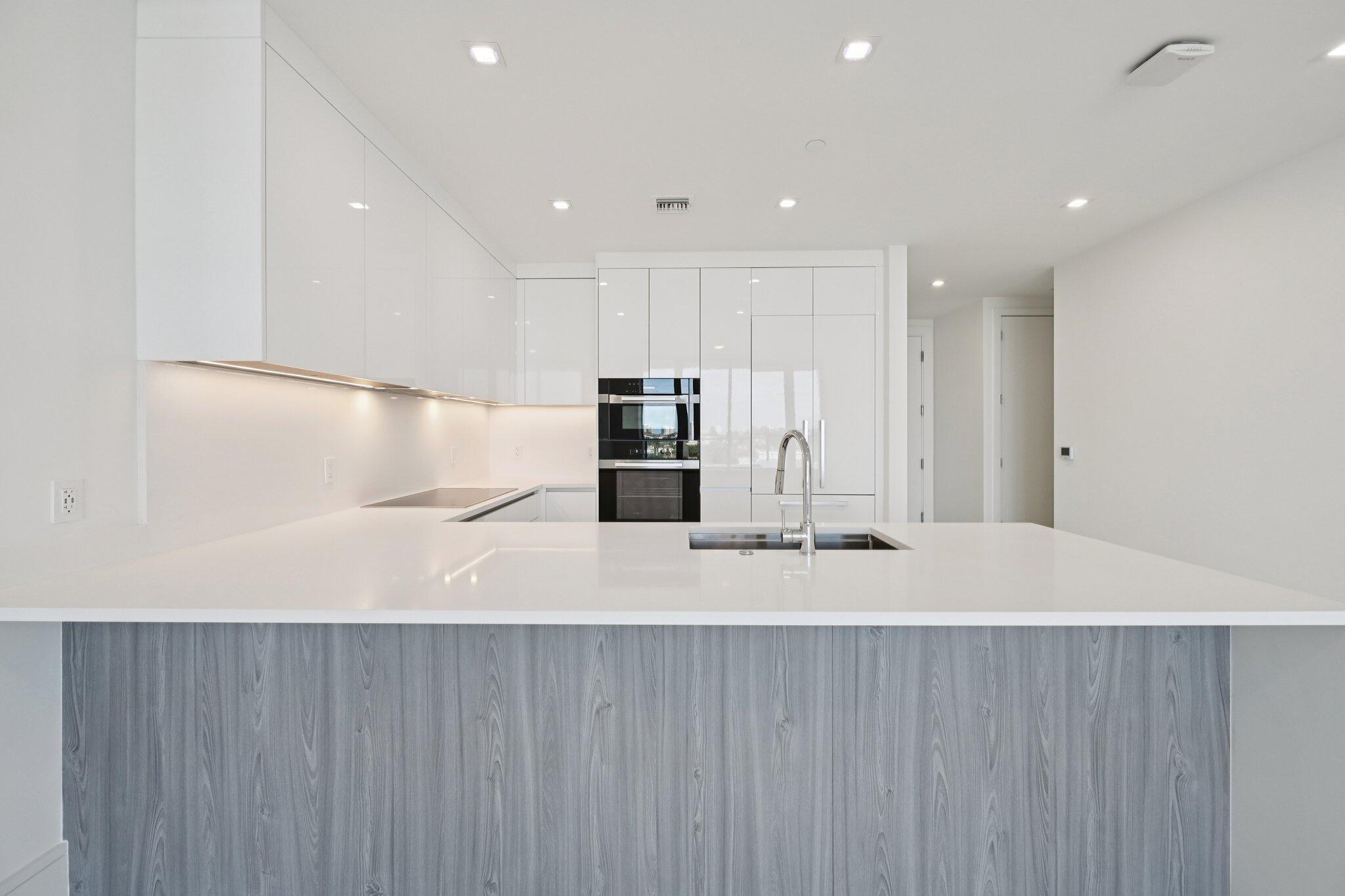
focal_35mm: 14
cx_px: 672
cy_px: 448
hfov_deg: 104.3
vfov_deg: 81.2
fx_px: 523
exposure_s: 1/160
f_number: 8
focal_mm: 14
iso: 1000
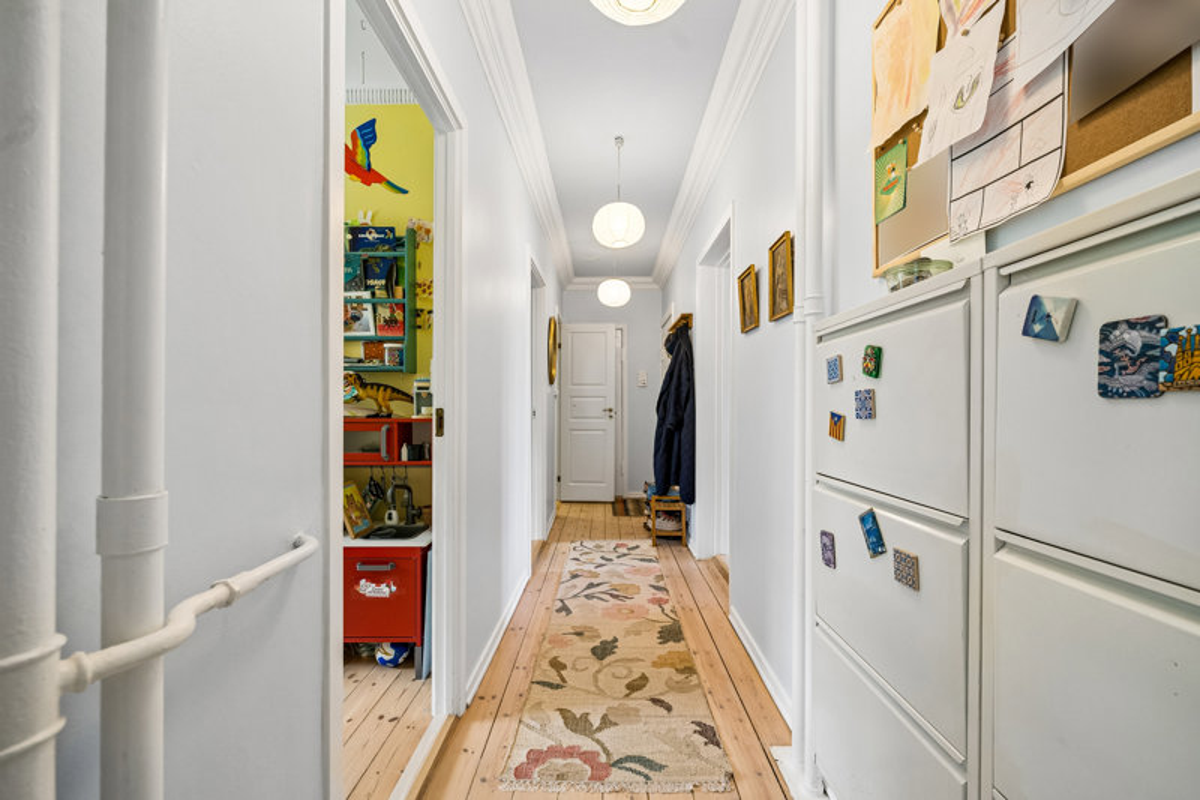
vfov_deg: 85.4
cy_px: 400
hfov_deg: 108.3
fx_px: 433
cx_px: 600
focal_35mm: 13
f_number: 6.3
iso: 500
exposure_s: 1/60
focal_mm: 13
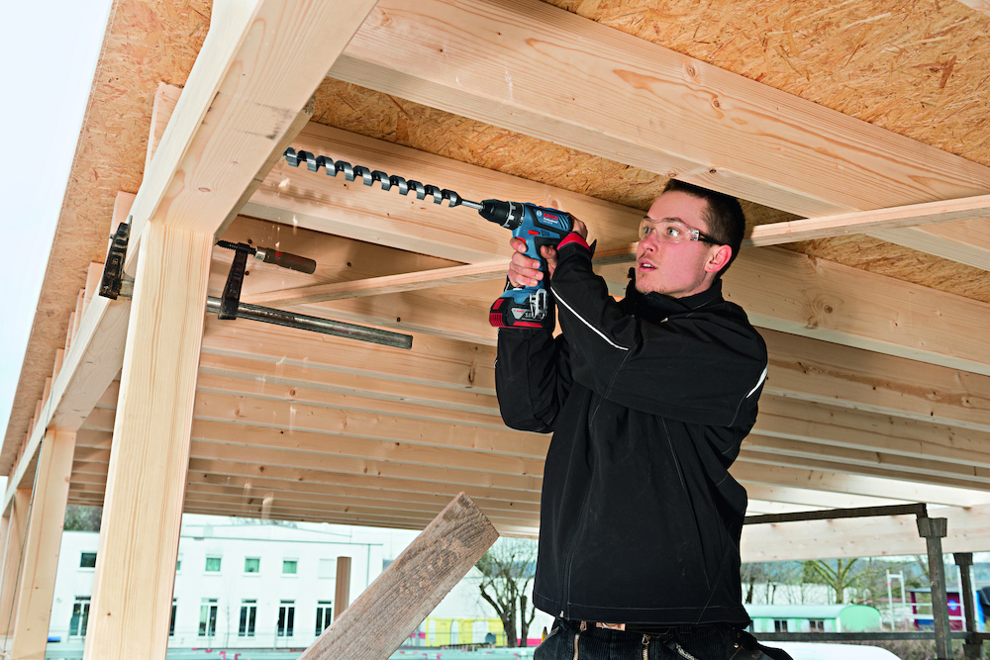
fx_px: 963
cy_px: 330
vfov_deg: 37.9
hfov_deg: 54.4
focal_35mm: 35
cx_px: 495
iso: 640
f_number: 7.1
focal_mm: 35
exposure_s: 1/50
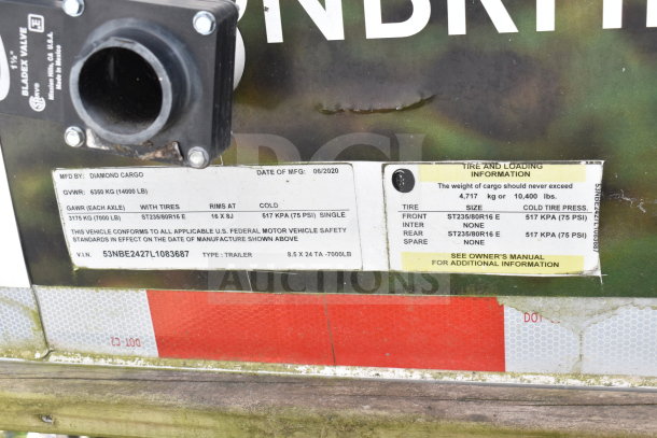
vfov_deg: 28.1
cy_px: 219
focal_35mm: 48
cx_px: 328
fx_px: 876
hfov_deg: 41.1
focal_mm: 32
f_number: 6.3
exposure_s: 1/160
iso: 200
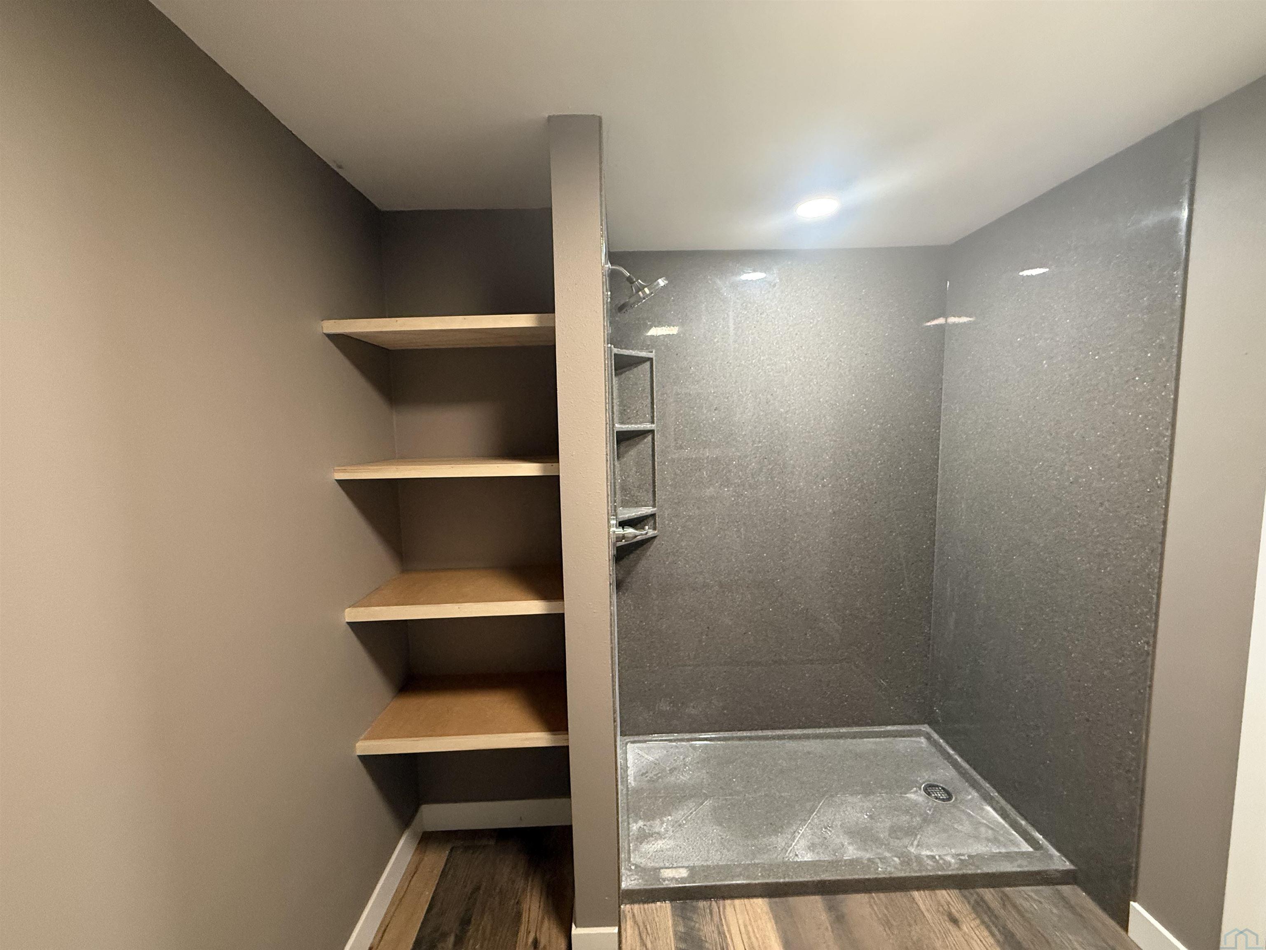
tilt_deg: -5.1
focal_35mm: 14
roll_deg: +1.2
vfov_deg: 85.7
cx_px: 633
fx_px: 512
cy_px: 475
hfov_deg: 102.1
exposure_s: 1/60
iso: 500
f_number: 2.2
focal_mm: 2.22
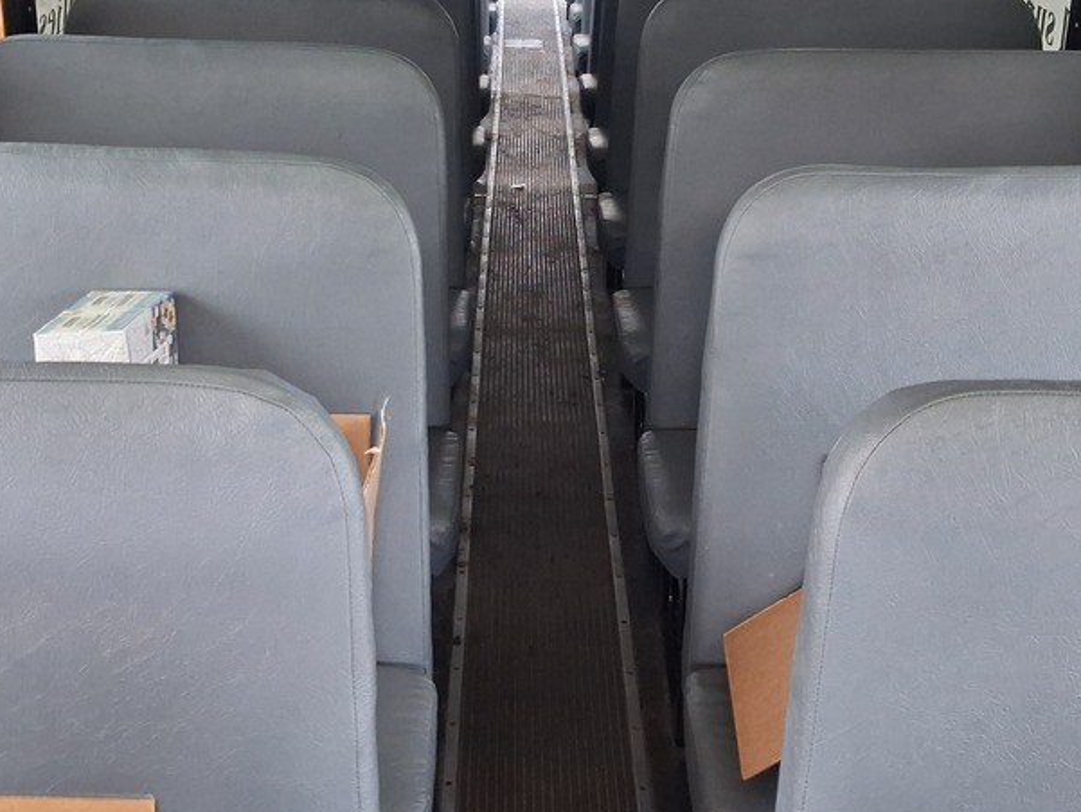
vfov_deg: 30.8
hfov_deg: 41.1
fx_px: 1437
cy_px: 173
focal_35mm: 46
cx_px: 451
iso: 320
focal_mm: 4
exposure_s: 1/120
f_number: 1.8
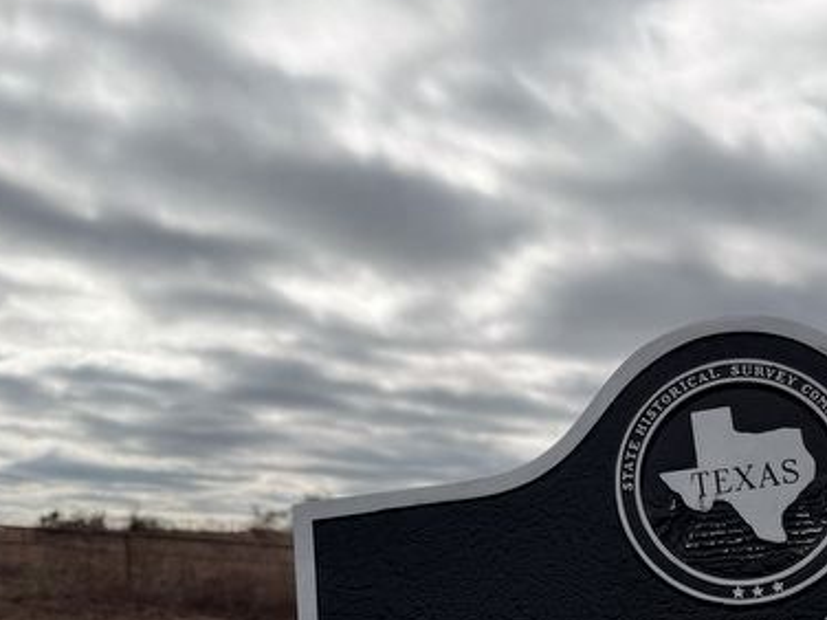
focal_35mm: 51
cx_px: 724
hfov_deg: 35.6
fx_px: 1218
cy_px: 554
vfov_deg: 27.6
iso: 80
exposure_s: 1/11905
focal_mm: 6.76
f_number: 1.78
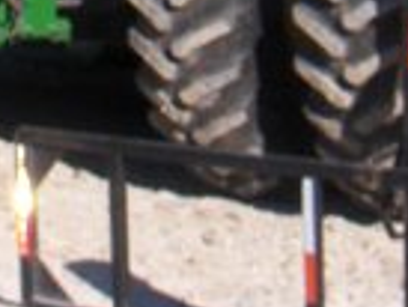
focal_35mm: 162
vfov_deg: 8.9
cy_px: -203
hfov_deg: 12.2
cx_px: 107
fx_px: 1911
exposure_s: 1/287
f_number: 7.7
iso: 100
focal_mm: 6.5
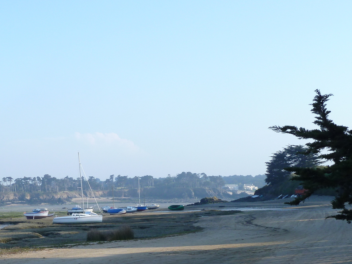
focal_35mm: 73
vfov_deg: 19.9
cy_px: 218
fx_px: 742
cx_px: 93
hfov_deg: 26.4
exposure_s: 1/200
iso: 80
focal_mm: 7.3
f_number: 4
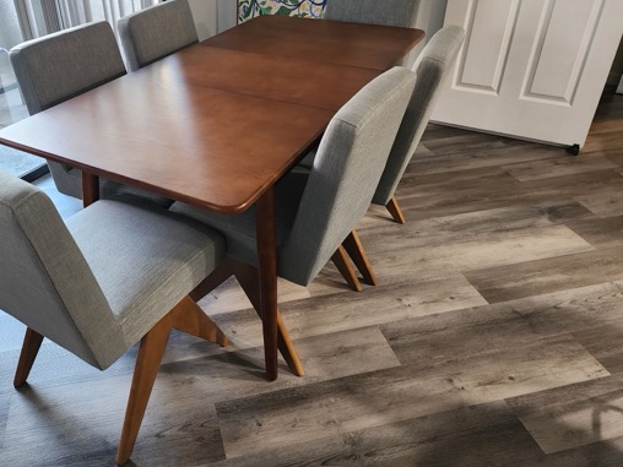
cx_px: 235
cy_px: 196
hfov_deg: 60.9
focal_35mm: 29
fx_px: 522
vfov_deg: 48.0
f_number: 1.8
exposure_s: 1/60
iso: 640
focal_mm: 6.4
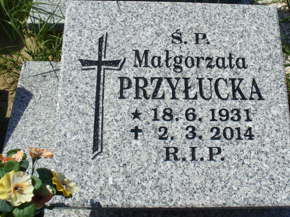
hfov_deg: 35.3
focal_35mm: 54
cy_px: 91
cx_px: 183
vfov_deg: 27.0
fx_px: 452
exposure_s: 1/500
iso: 80
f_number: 5.8
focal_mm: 7
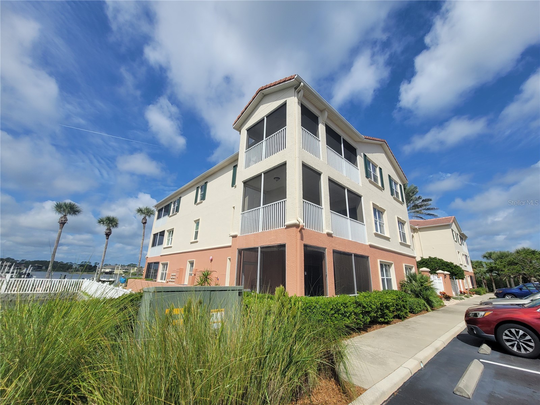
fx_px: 203
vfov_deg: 89.9
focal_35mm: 13
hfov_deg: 106.2
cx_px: 270
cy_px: 202
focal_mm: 2.2
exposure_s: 1/2945
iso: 64
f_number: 2.2
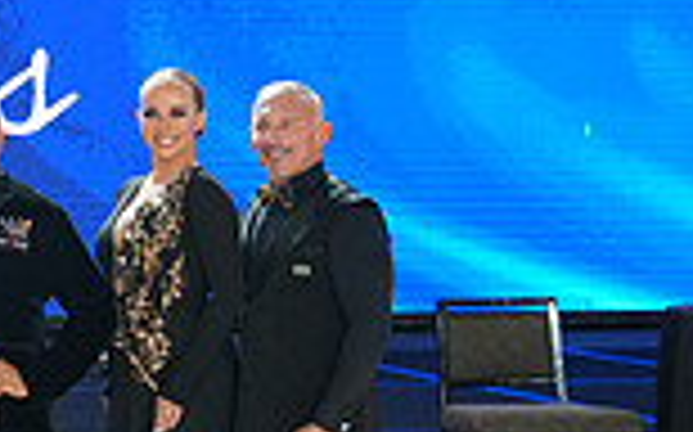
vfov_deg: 10.1
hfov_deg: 14.2
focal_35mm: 130
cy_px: 119
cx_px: -558
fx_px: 2448
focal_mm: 33.7
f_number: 4
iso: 2500
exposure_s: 1/400
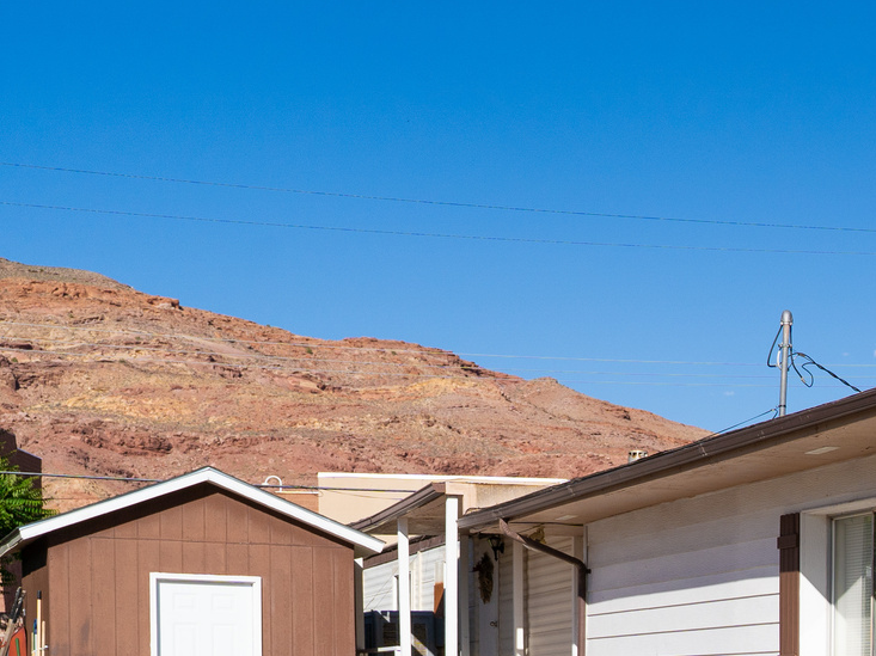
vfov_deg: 16.5
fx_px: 2175
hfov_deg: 20.6
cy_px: 784
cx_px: 1166
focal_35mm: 86
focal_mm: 32
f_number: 4
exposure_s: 1/3200
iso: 200
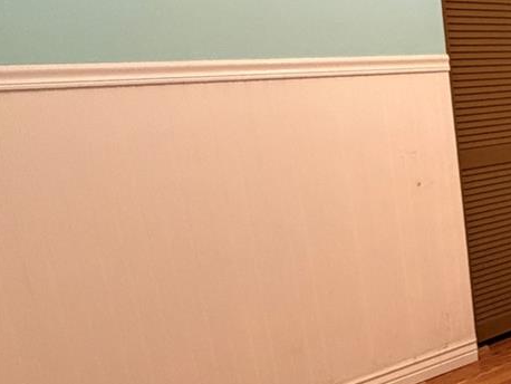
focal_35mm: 44
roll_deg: +1.0
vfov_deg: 32.9
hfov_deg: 29.1
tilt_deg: -10.6
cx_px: 745
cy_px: 173
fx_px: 650
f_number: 2.2
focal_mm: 2.22
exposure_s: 1/60
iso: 500
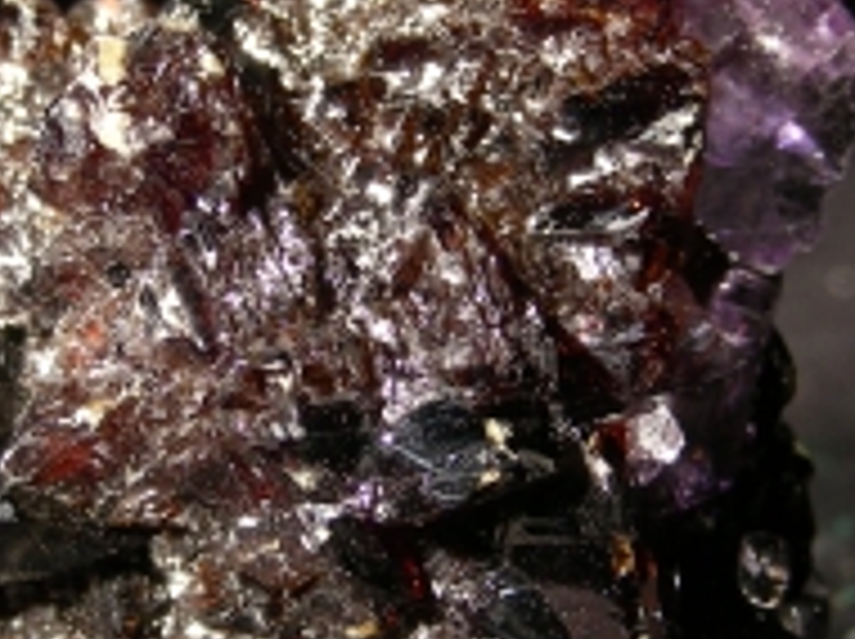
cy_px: 263
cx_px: 356
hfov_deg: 20.7
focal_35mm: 95
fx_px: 2343
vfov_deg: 15.5
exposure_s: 1/19
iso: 50
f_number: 3.5
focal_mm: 7.4
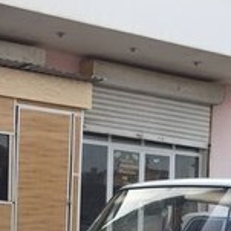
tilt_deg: -5.3
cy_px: 316
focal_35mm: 112
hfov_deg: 15.5
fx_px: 846
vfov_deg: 14.8
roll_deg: -2.2
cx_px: 148
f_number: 2.2
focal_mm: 4.15
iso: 32
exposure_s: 1/542
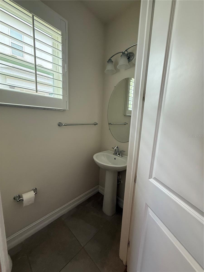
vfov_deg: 102.1
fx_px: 110
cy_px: 136
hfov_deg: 85.7
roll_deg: -3.5
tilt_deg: -9.0
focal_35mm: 14
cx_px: 102
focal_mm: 2.22
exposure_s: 1/120
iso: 400
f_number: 2.2
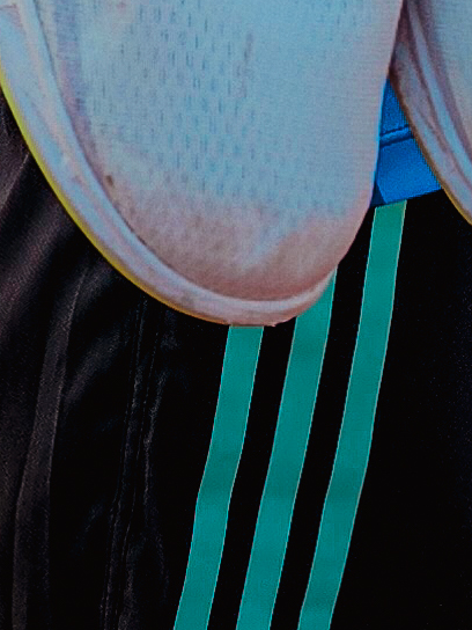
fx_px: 3072
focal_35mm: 169
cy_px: -1385
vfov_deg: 9.0
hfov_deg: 8.5
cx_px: 755
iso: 10
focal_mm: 6.3
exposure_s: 1/125
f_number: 1.7
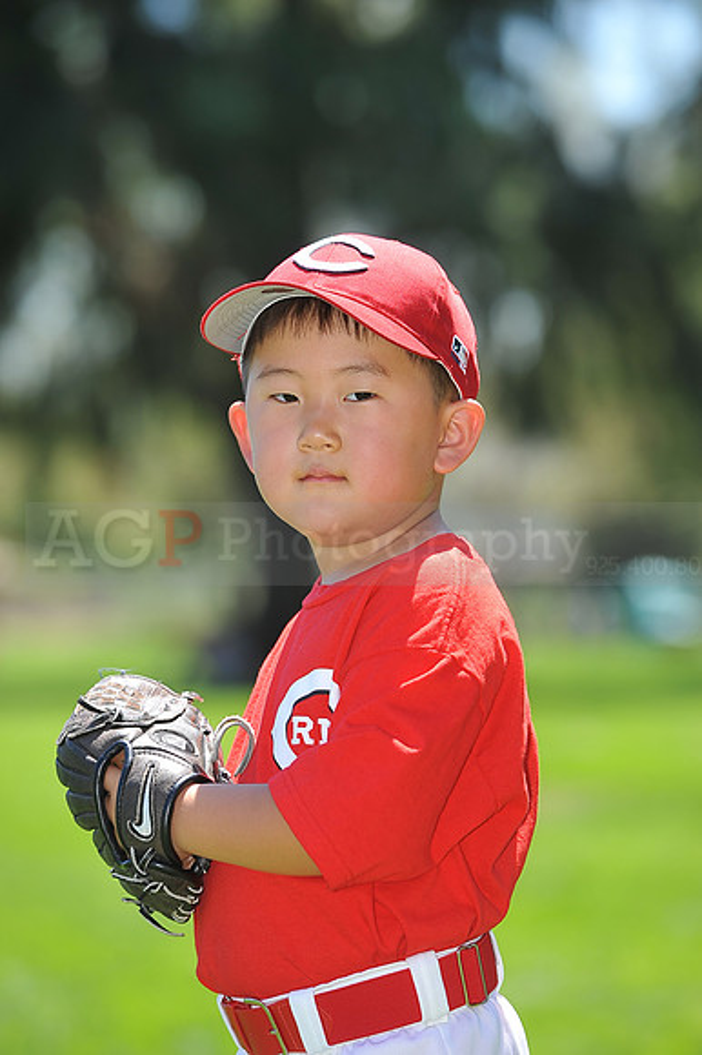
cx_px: 351
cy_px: 528
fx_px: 5857
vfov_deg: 10.3
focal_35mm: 200
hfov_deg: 6.9
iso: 200
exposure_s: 1/400
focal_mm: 200
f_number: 5.6
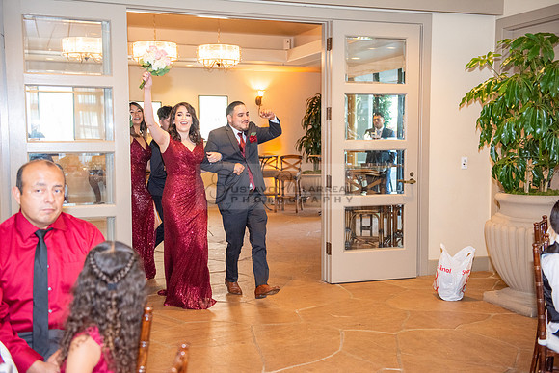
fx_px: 683
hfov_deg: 44.5
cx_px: 280
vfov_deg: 30.5
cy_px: 186
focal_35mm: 44
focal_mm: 44
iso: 1600
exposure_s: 1/125
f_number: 3.5
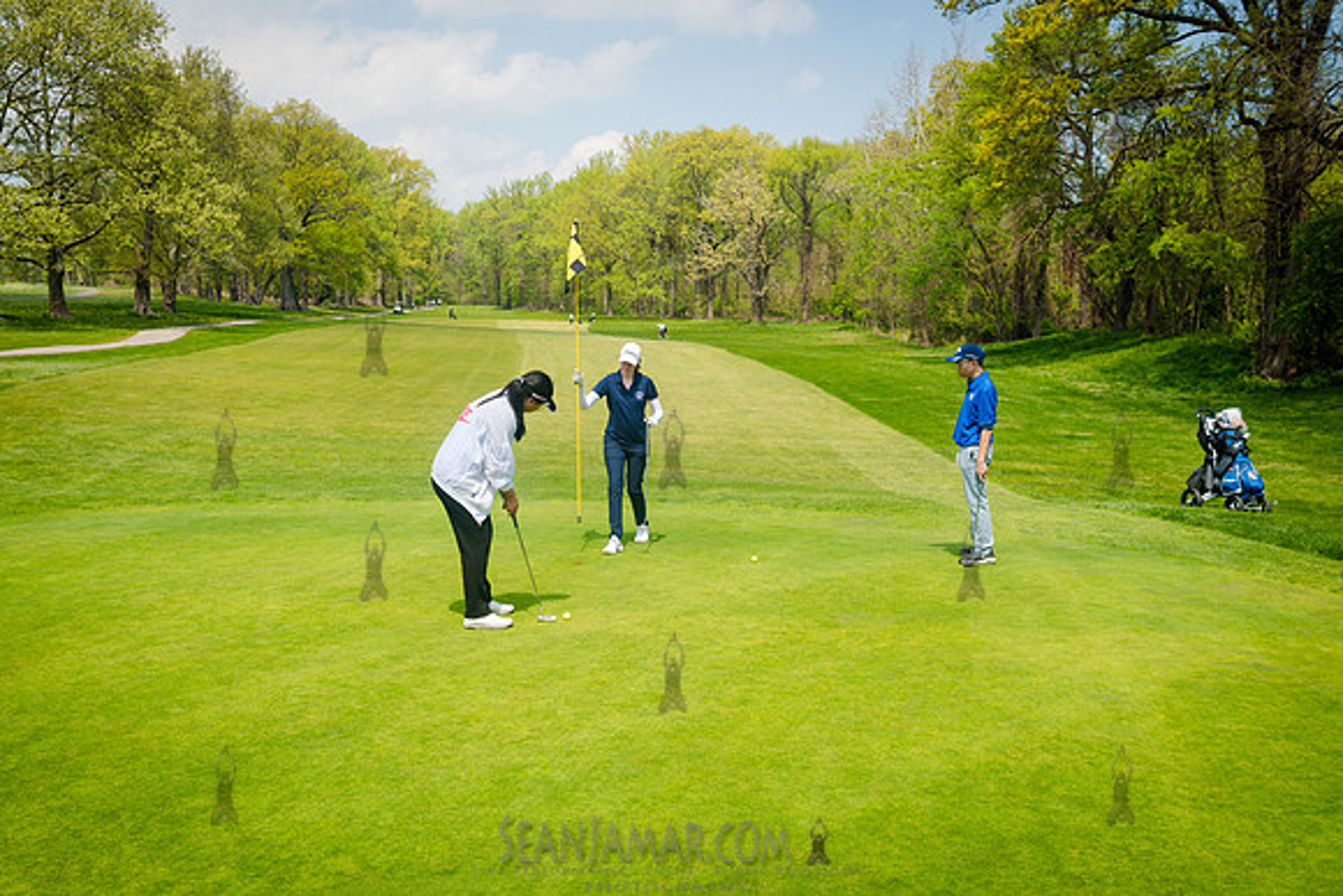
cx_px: 648
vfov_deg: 35.8
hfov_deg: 51.6
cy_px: 449
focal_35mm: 37
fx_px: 1389
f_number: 7.1
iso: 200
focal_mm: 35
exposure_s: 1/500
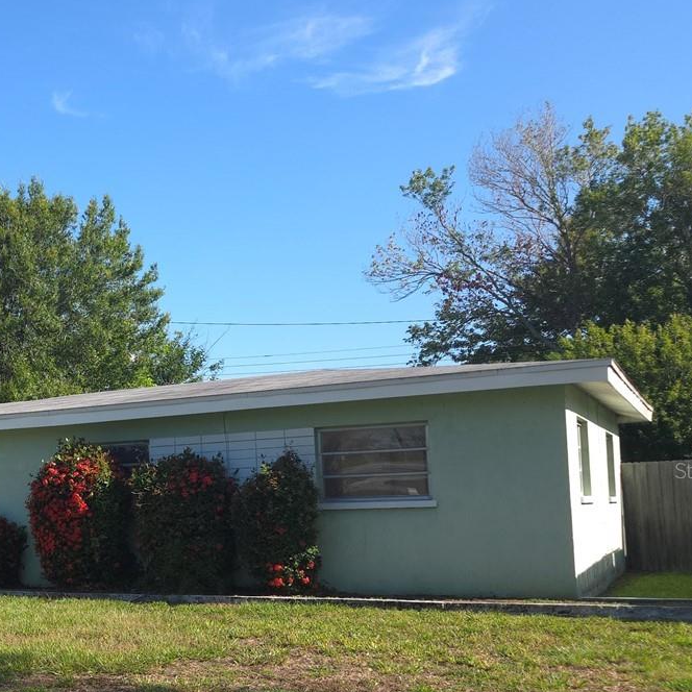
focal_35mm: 49
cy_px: 470
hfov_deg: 31.1
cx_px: -60
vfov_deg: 34.3
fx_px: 1108
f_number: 1.8
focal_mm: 5.4
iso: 50
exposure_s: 1/1052
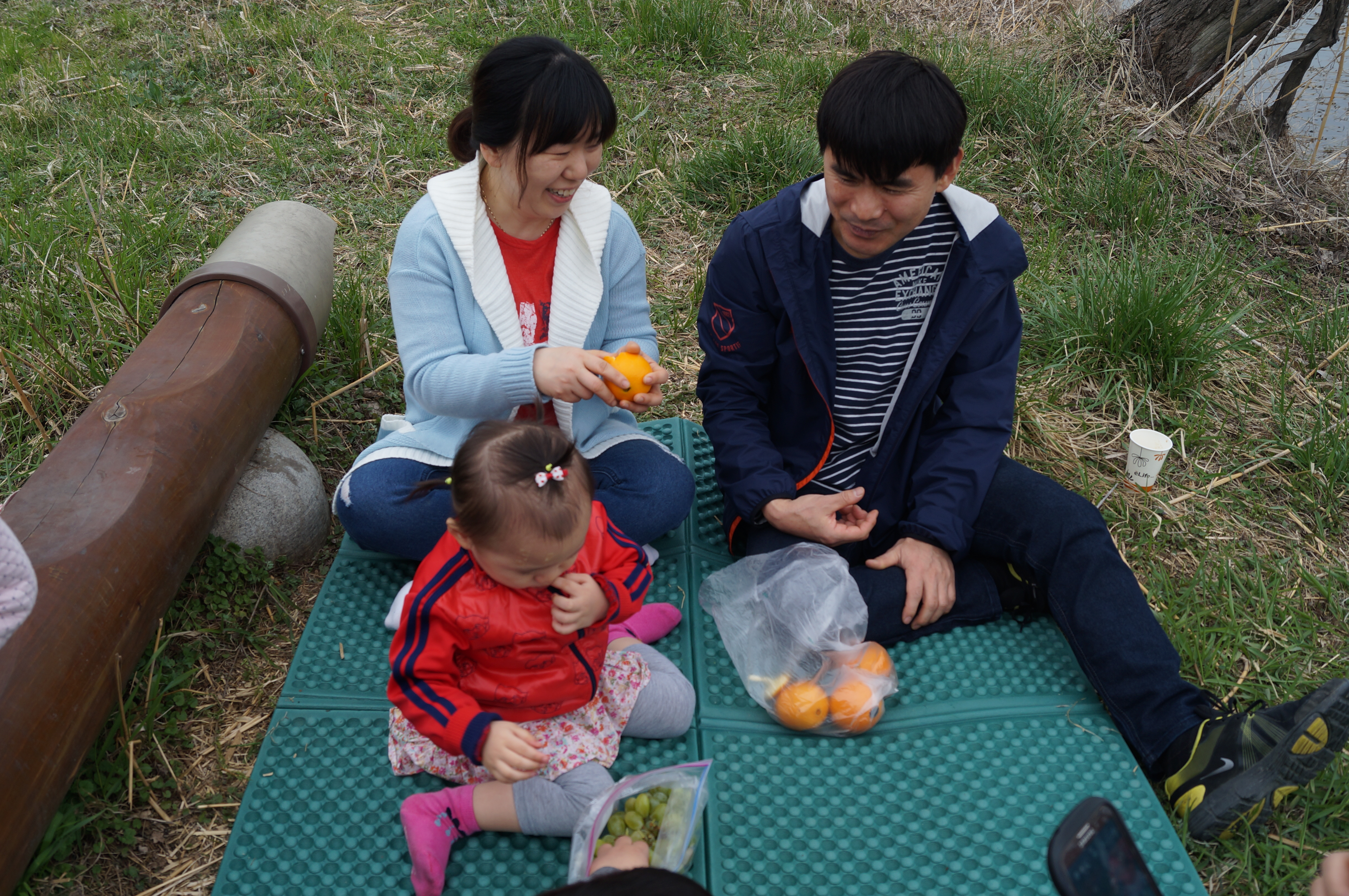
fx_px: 1235
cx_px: 674
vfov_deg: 39.9
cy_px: 448
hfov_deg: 57.3
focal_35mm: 33
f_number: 5.6
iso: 100
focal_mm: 22
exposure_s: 1/125
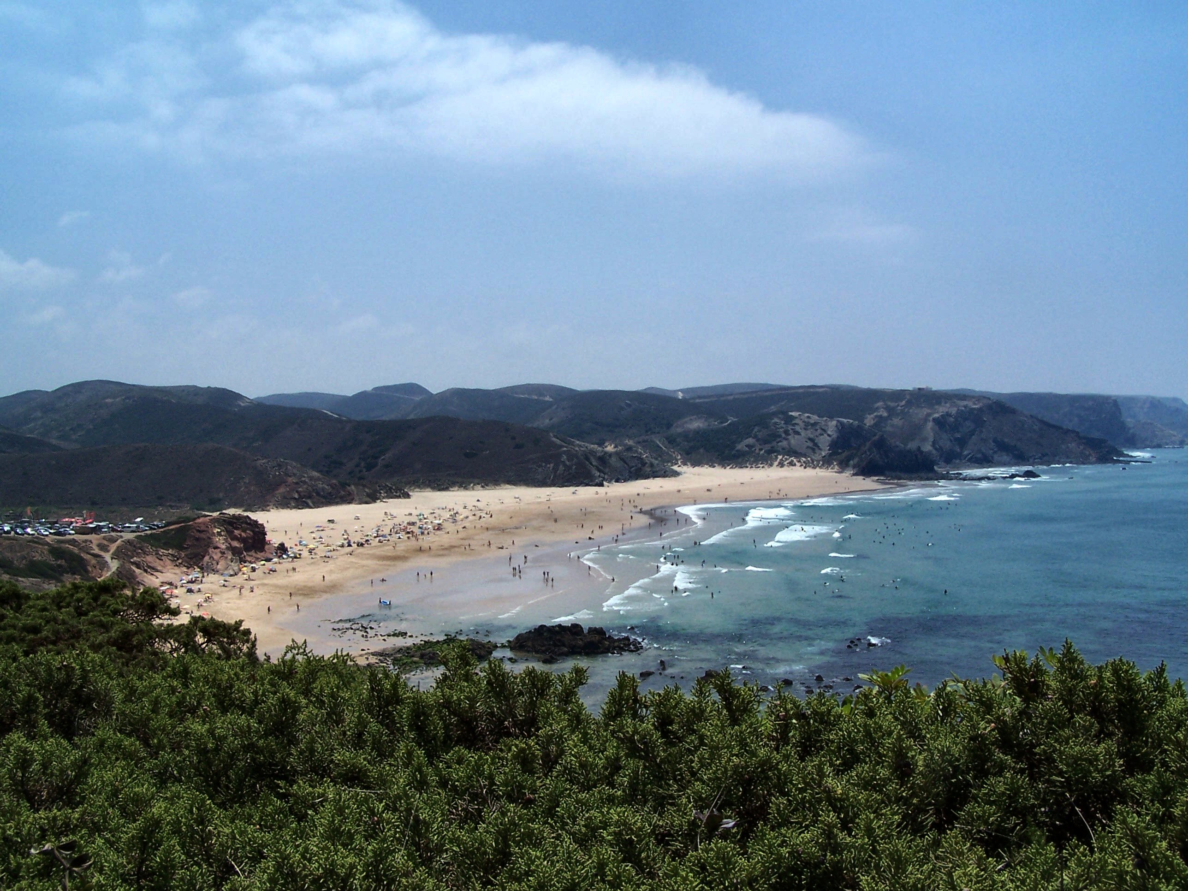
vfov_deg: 37.7
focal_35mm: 38
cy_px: 446
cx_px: 594
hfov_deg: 49.0
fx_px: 1304
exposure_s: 1/500
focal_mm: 6.3
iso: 80
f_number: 8
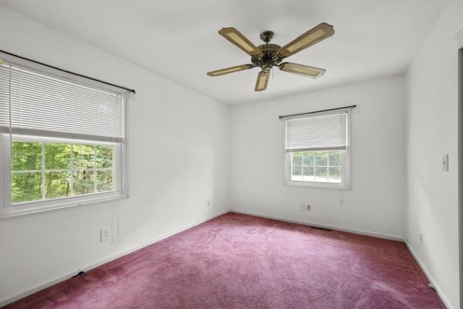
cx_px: 232
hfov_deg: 104.2
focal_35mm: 14
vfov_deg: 81.3
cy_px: 154
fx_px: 180
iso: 400
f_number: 6.3
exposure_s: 1/25
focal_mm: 14
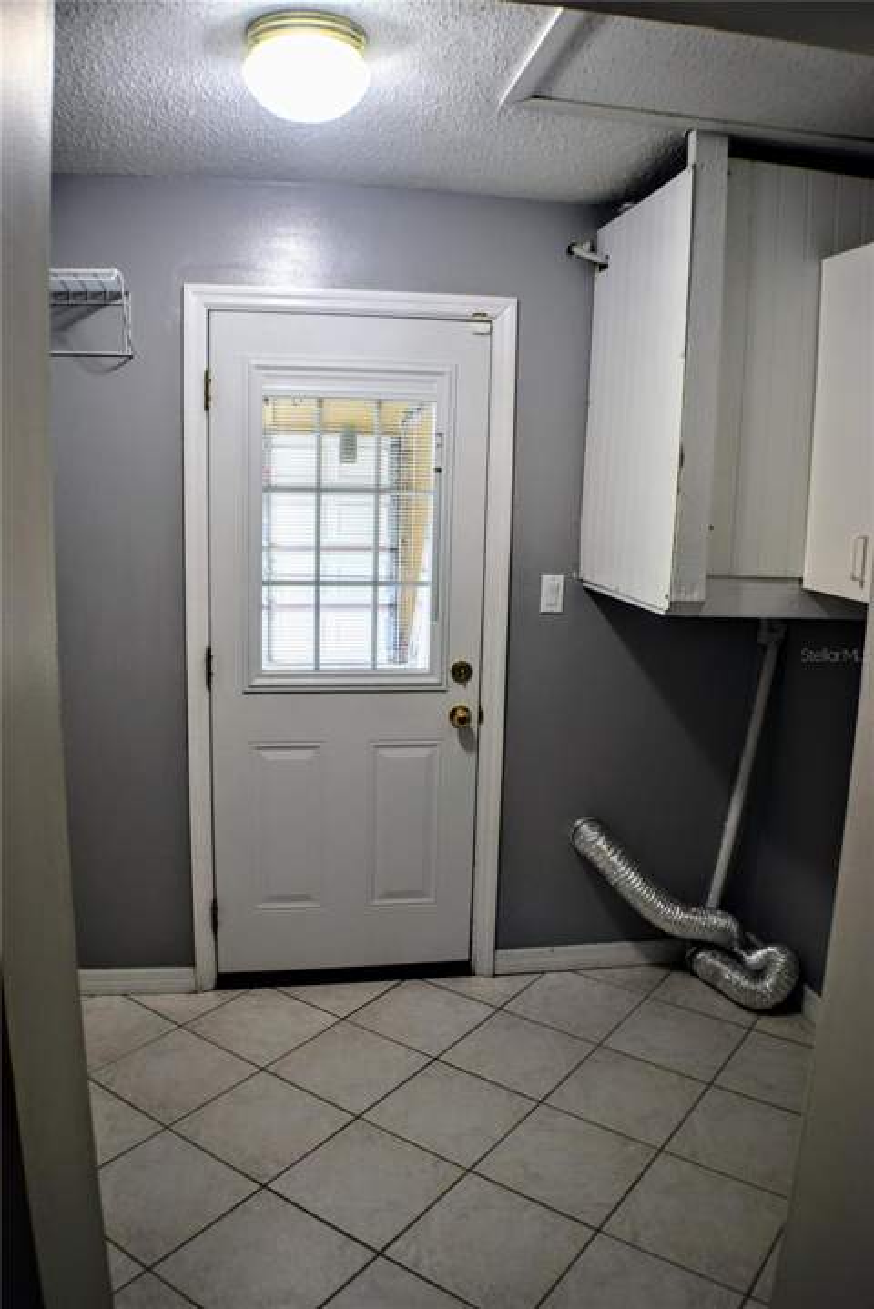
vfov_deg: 55.1
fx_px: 1255
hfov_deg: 38.4
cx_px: 437
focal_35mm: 34
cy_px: 654
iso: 400
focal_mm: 23
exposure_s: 1/60
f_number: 4
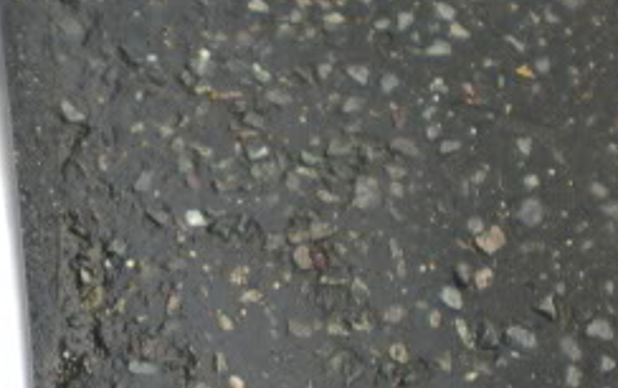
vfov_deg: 13.0
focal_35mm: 100
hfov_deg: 20.0
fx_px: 1686
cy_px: 350
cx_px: -35
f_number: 3.1
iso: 50
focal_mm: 6.3
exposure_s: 1/50
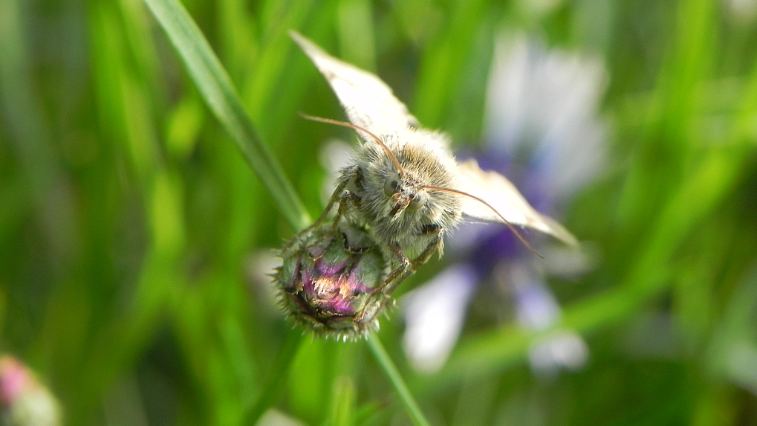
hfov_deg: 18.6
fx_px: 2308
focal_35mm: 115
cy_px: 159
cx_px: 377
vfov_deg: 10.5
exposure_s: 1/334
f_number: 4
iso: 160
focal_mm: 18.8
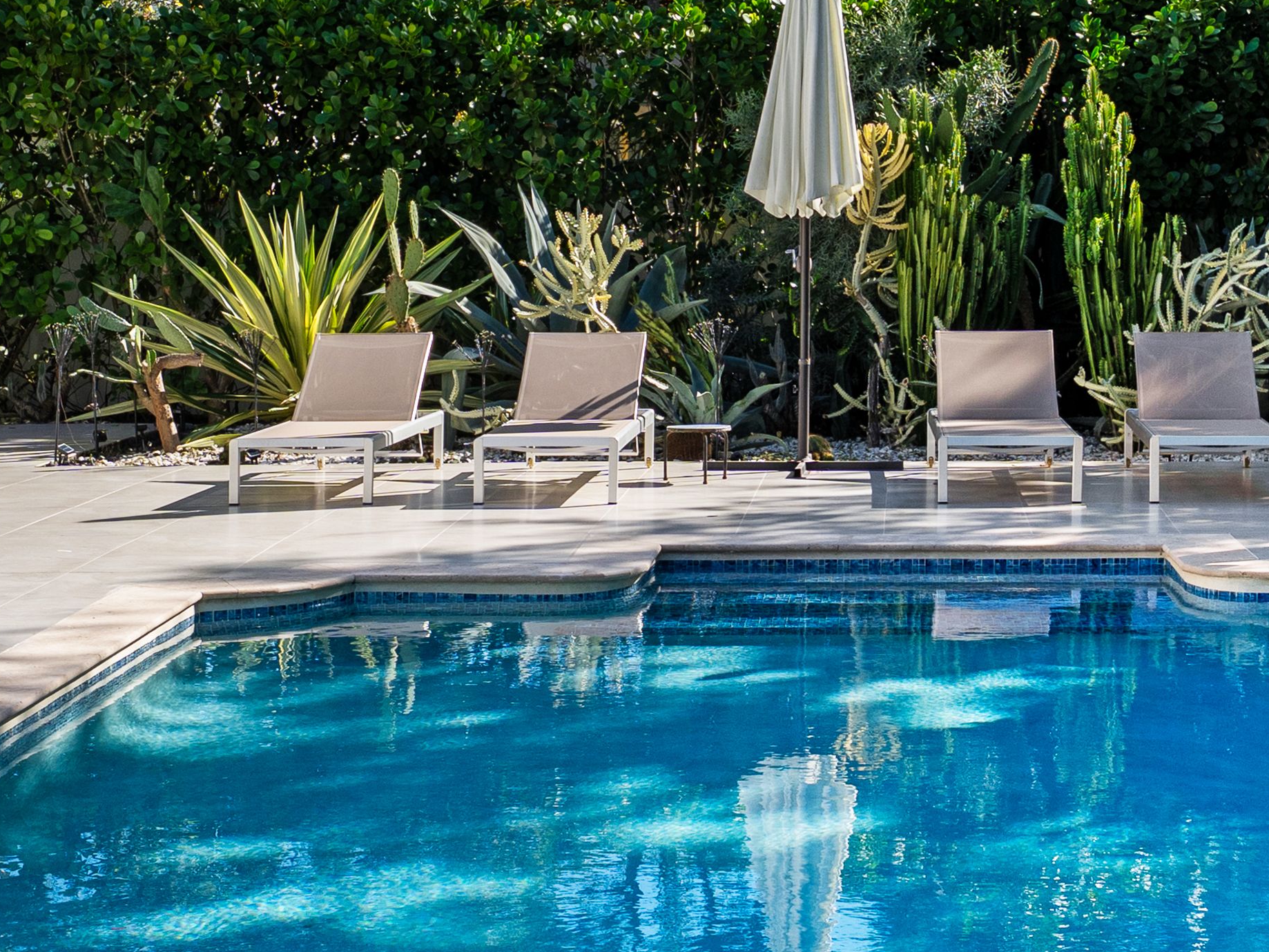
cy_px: 91
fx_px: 3226
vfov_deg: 16.6
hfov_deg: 22.1
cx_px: 886
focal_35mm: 88
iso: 200
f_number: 8
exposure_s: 1/320
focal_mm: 24
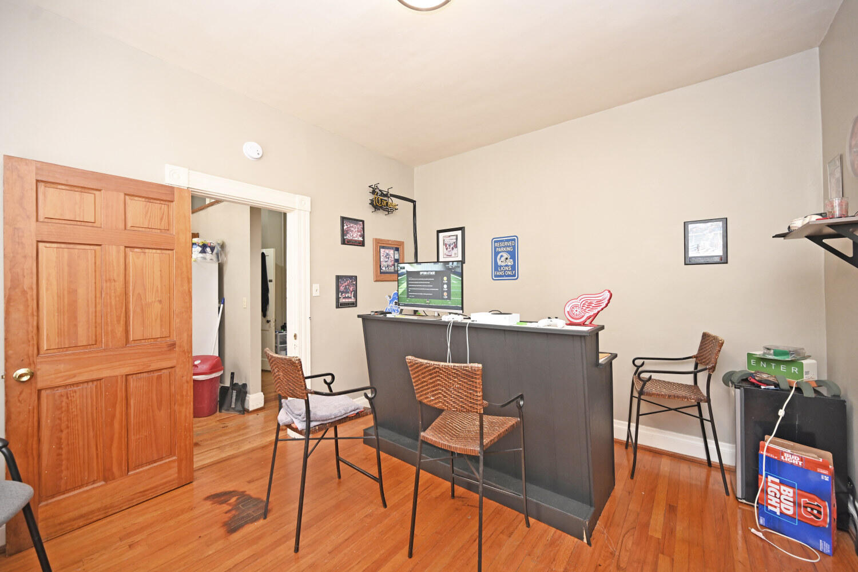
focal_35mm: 14
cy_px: 286
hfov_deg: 104.3
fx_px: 334
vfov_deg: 81.2
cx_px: 429
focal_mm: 14
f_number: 4
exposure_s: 1/60
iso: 640
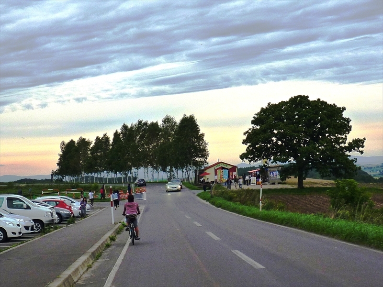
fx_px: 819
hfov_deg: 26.3
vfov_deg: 19.9
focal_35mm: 74
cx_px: 192
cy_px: 144
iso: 125
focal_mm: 8.4
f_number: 4.5
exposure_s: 1/125
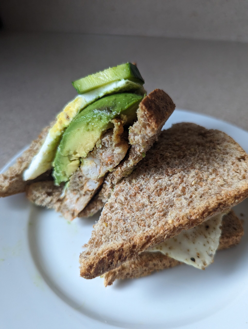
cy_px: 164
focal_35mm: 24
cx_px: 124
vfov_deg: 71.5
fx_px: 229
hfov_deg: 56.9
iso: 400
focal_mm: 6.81
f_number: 1.85
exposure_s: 1/201
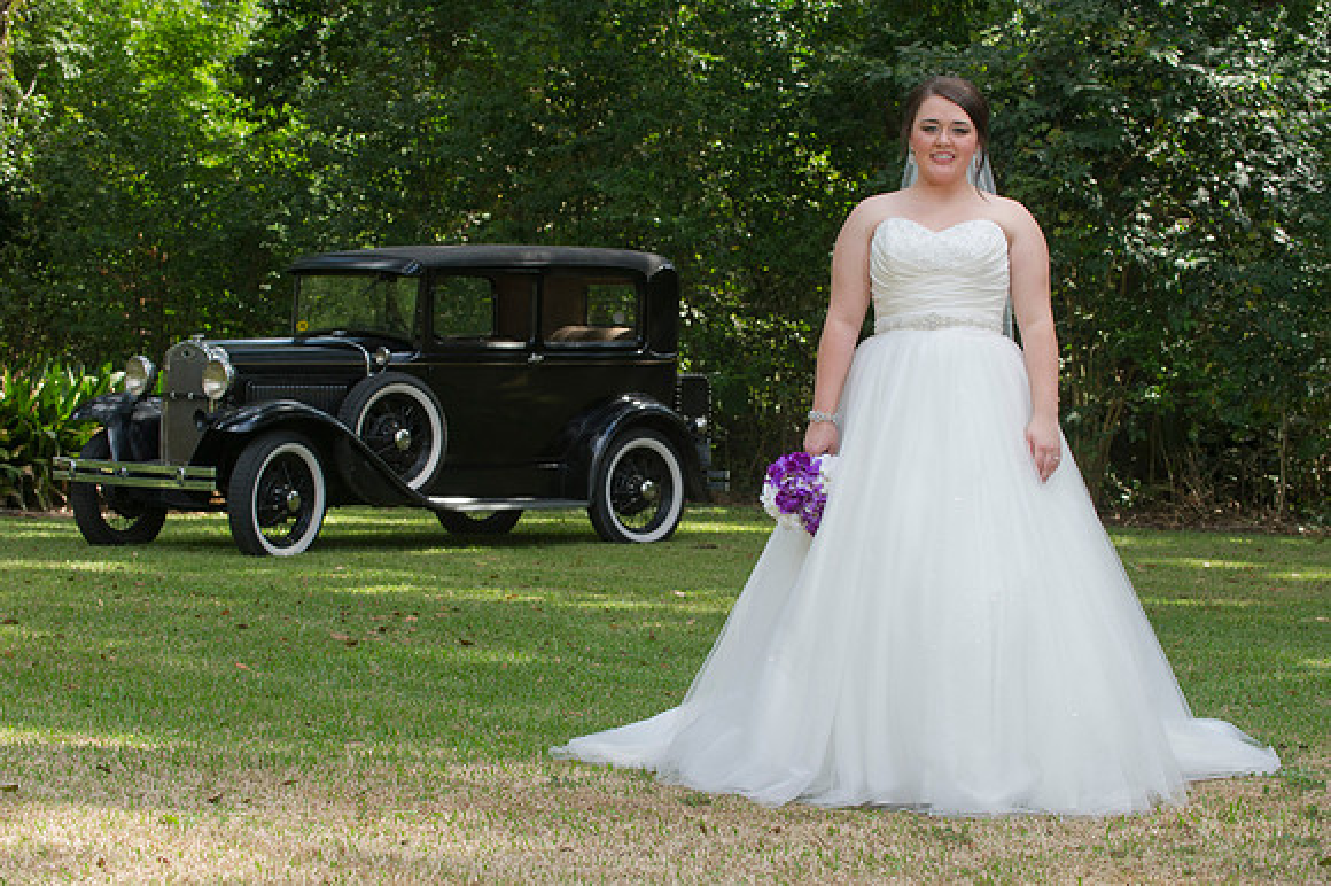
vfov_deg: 15.9
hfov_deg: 23.7
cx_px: 666
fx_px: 3178
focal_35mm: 86
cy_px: 443
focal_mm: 86
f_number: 6.3
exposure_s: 1/125
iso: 320
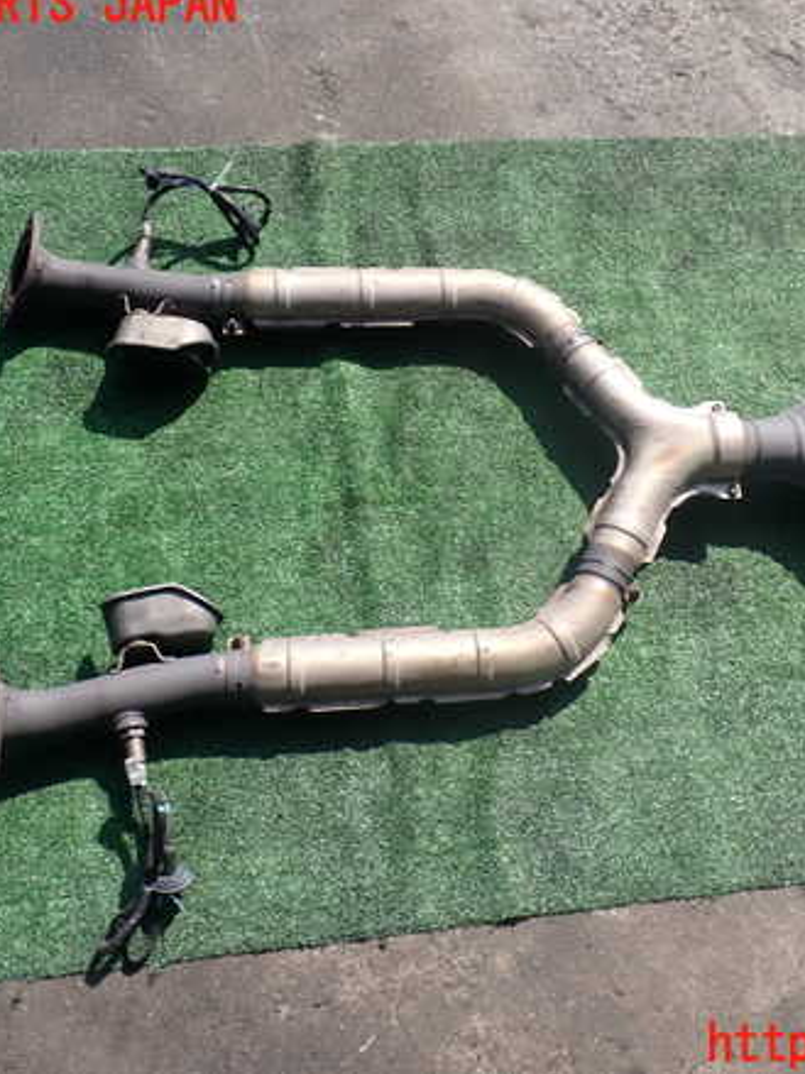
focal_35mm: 41
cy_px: 526
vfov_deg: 45.8
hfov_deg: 34.8
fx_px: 1272
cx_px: 526
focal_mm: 5.4
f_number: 3.2
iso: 100
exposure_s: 1/640
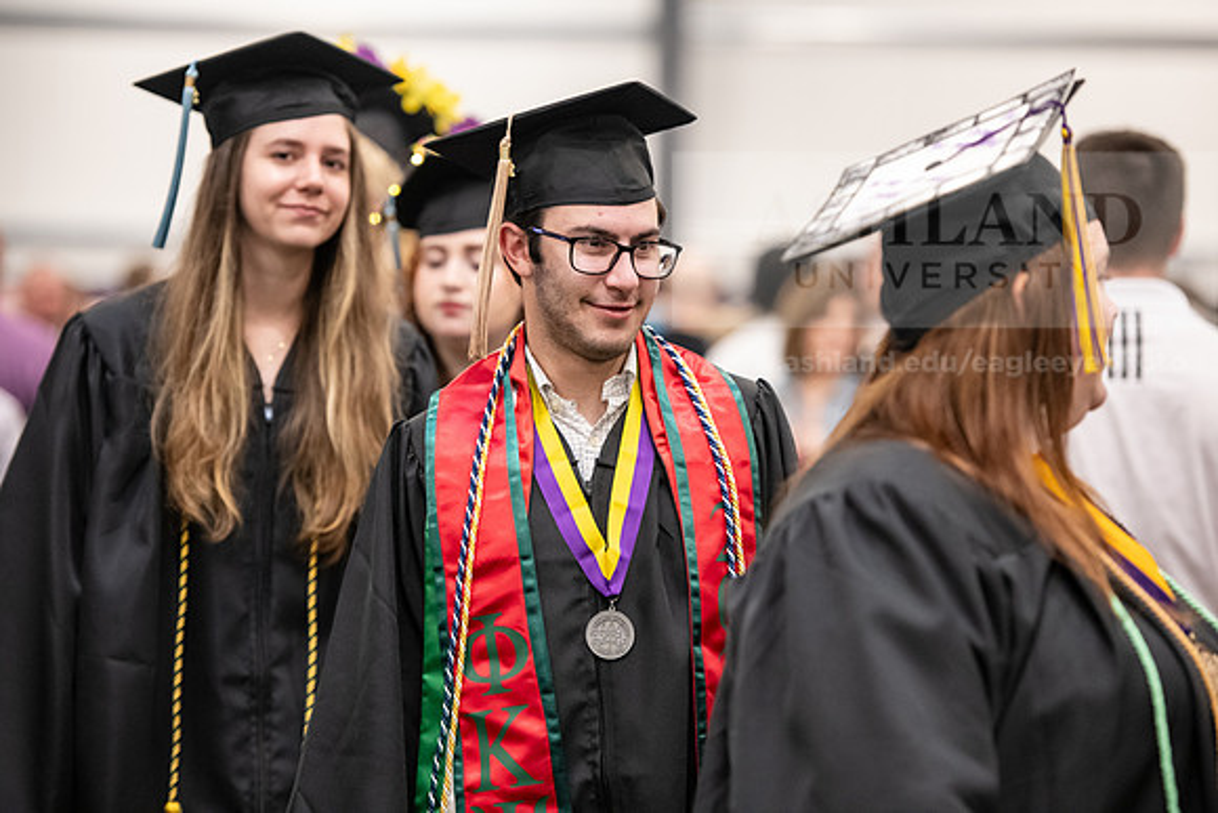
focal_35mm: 145
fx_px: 4907
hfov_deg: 14.2
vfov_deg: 9.5
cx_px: 609
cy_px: 406
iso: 3200
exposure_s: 1/200
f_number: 3.2
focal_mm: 145
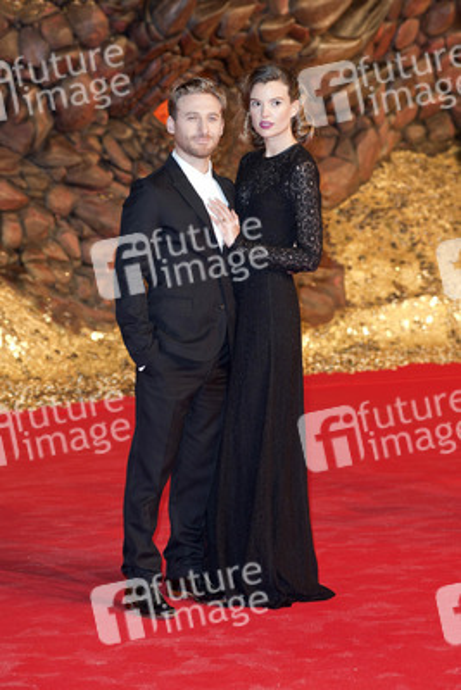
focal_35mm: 105
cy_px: 345
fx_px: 2015
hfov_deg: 13.1
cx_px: 230
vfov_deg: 19.4
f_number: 5.6
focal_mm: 105
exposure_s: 1/160
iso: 1000
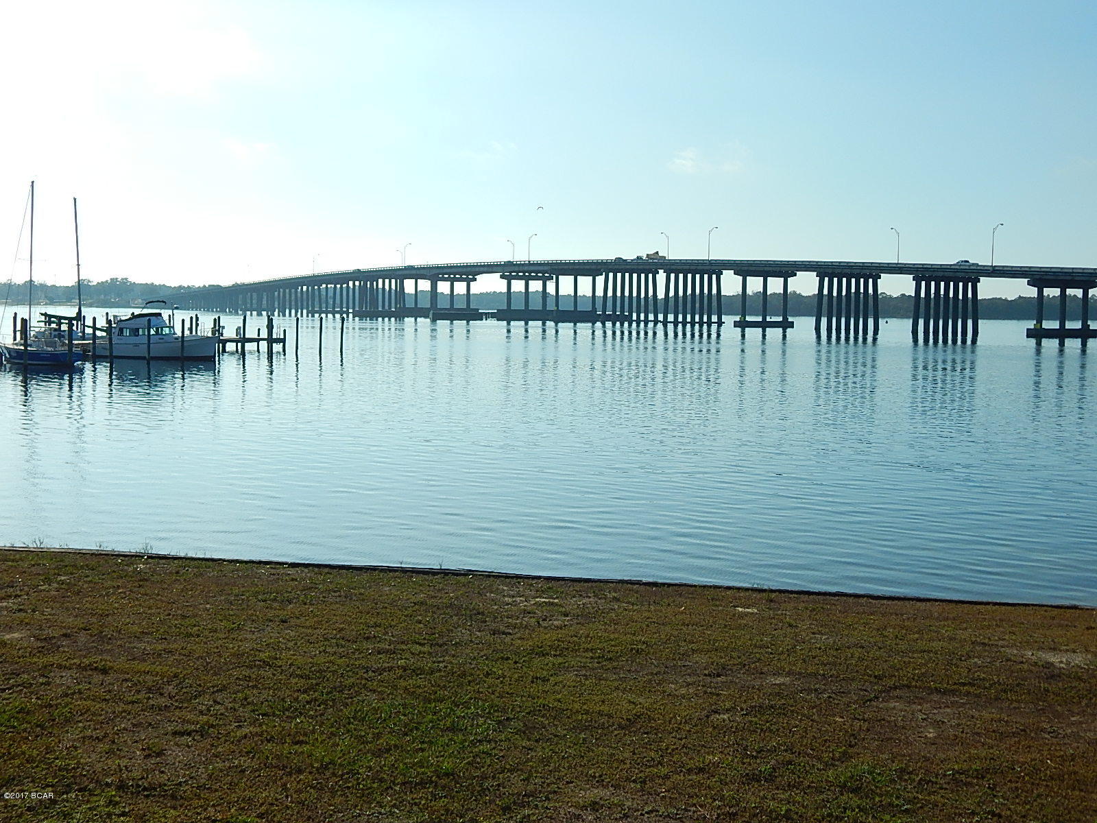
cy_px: 412
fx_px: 1363
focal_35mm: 43
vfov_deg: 33.6
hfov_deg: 43.9
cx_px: 548
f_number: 7.1
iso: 125
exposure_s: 1/800
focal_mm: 7.7
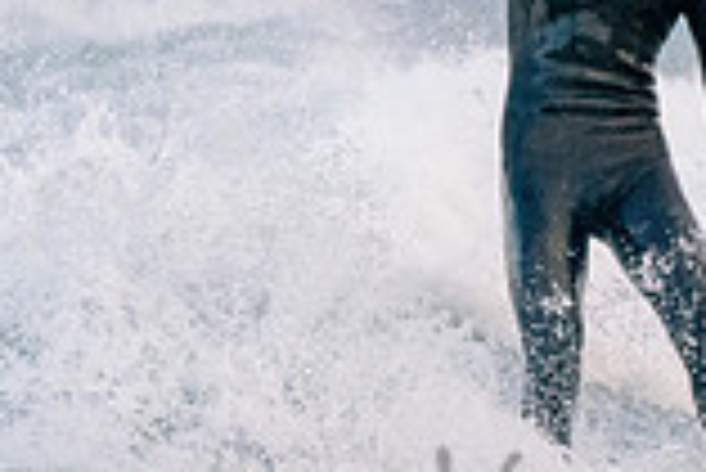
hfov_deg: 0.9
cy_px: 294
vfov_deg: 0.6
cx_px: 608
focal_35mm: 2258
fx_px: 44322
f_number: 5.6
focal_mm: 500
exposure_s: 1/2000
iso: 1800
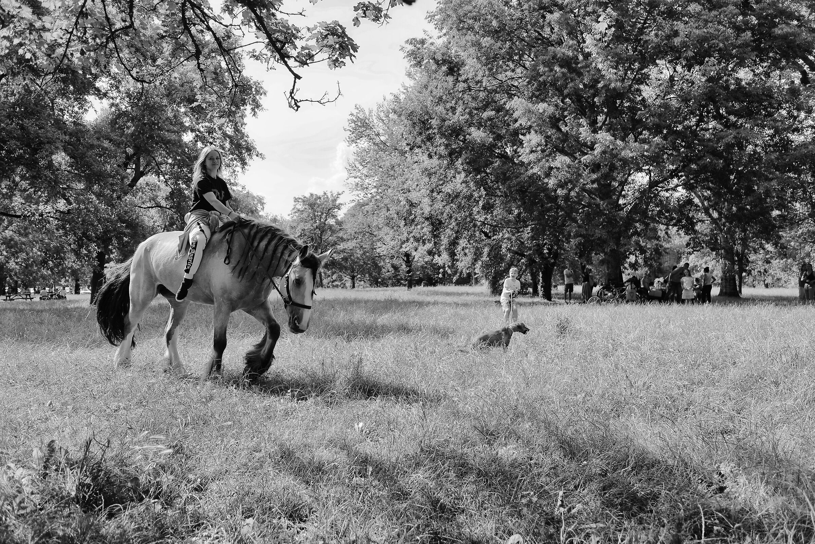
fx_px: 792
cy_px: 272
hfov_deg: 54.4
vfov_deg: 37.9
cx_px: 408
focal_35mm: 35
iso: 200
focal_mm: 23
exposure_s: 1/2200
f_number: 2.8
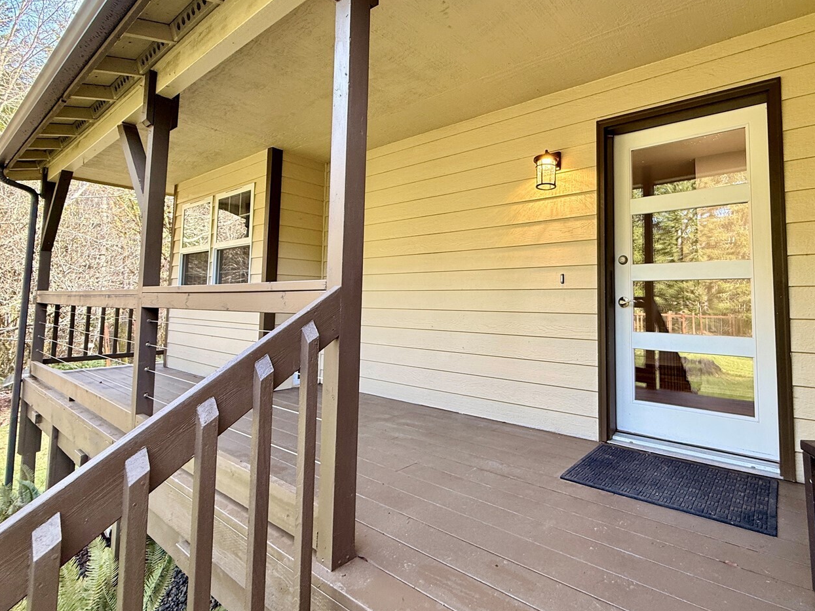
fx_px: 424
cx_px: 491
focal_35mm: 18
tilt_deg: +4.5
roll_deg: +0.1
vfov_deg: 71.4
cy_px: 272
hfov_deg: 86.6
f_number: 2.2
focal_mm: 2.22
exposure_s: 1/120
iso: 80
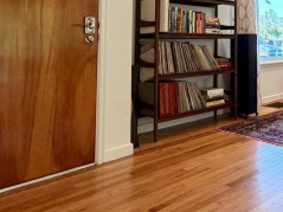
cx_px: 284
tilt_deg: +3.7
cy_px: 25
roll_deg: +1.2
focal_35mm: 39
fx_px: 319
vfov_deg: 34.9
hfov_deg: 41.6
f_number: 2.2
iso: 250
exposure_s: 1/120
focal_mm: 2.22
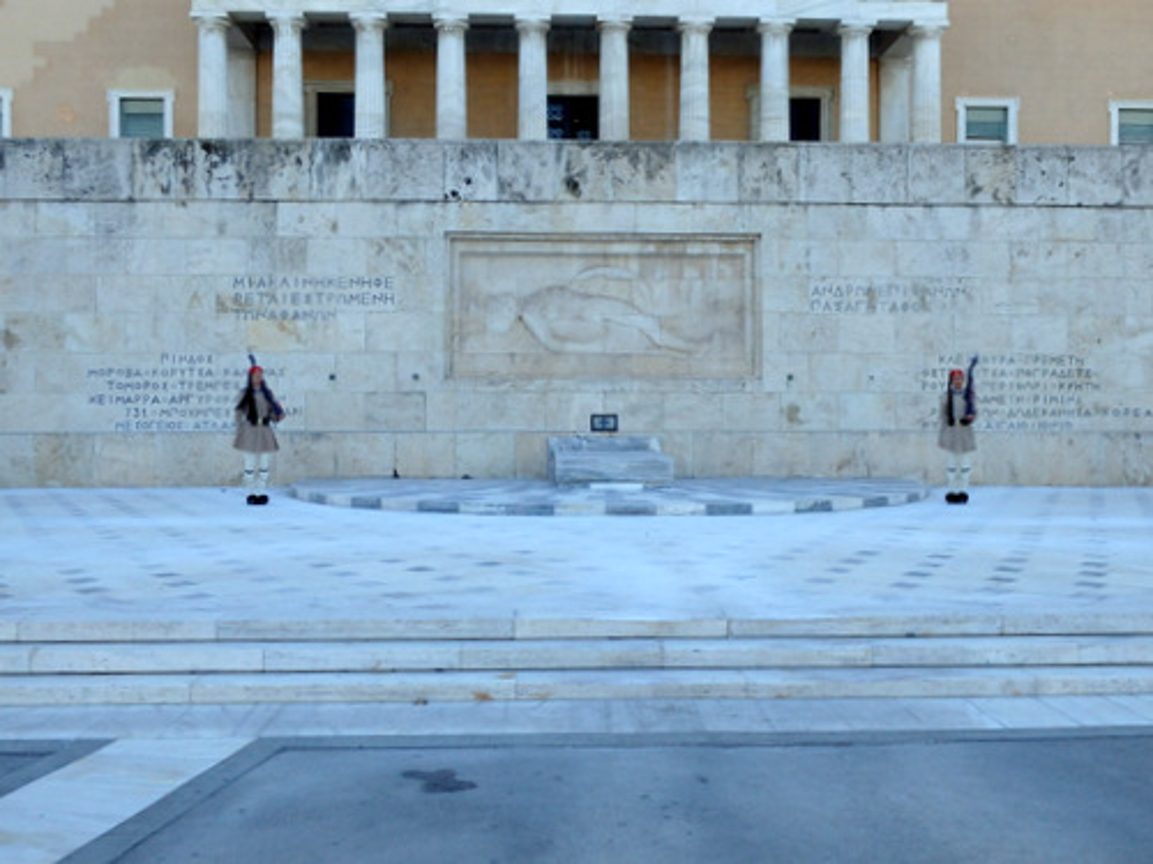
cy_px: 432
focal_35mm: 36
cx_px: 576
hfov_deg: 51.4
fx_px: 1199
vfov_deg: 39.7
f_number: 4.5
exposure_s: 1/250
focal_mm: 6.4
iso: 125
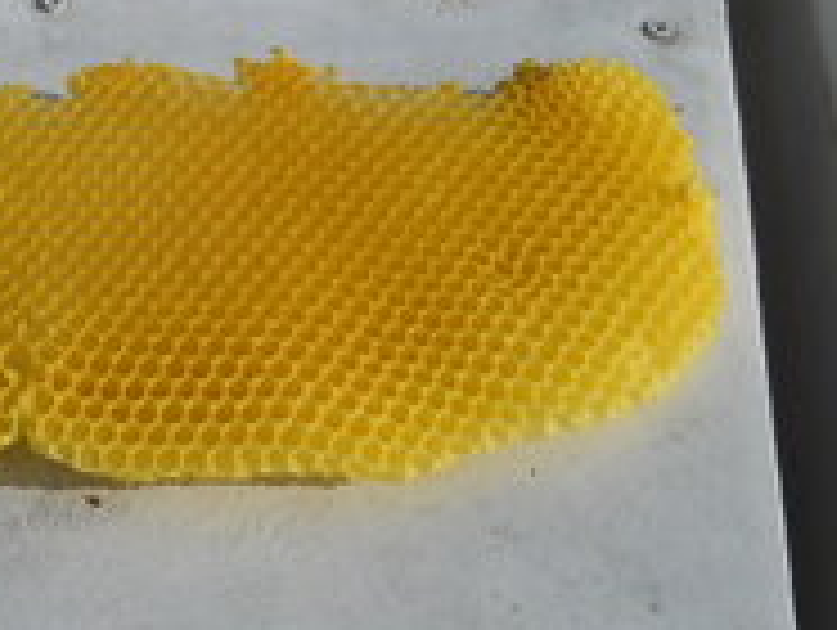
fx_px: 1864
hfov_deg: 24.8
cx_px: 148
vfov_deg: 19.1
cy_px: 218
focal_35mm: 77
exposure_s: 1/800
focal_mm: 6.72
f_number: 5.5
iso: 80
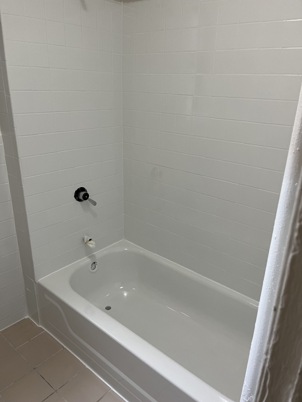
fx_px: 302
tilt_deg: -21.0
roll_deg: -1.4
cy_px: 201
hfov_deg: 53.1
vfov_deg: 67.3
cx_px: 151
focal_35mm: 26
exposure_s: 1/60
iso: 100
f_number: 1.6
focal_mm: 5.1
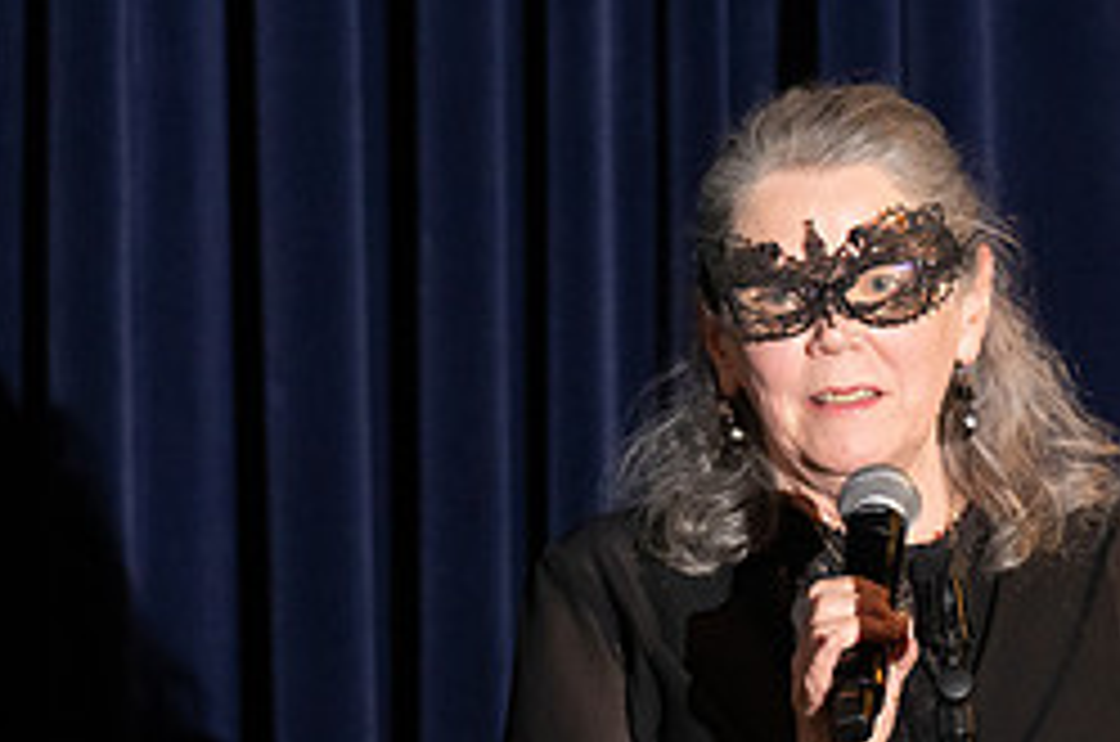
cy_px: 715
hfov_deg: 3.9
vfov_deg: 2.6
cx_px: 670
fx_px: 16302
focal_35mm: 525
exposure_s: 1/200
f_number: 4.5
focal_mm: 150
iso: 2500
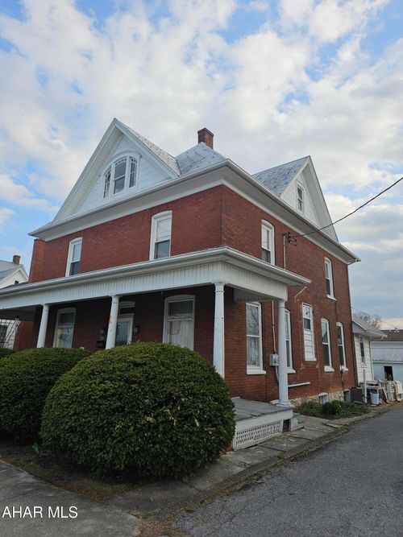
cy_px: 268
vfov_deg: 73.9
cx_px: 202
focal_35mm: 23
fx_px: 357
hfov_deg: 58.9
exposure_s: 1/575
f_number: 1.7
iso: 12
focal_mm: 6.3
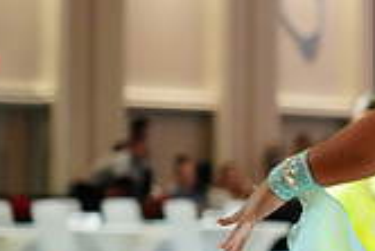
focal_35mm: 336
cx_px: 619
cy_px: 35
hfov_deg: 6.0
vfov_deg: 4.1
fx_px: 3503
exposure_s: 1/500
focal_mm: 96
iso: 5000
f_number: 4
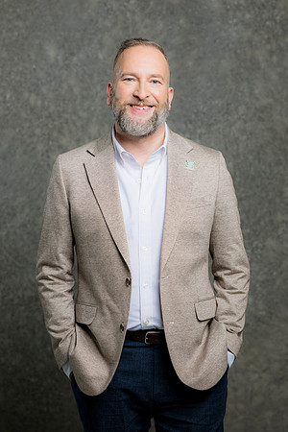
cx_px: 144
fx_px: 1020
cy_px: 216
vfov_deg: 23.9
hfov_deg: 16.1
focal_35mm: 85
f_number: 5
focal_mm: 85
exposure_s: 1/200
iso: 125
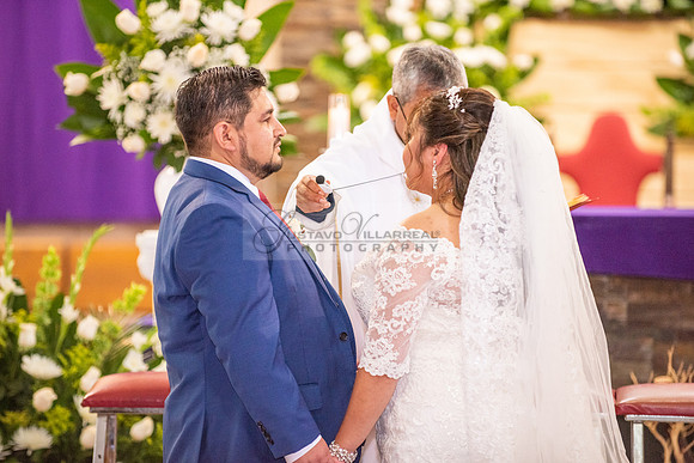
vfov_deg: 7.5
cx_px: 347
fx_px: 3514
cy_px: 232
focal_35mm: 182
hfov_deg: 11.3
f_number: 2.8
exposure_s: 1/160
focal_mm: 175
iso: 2000
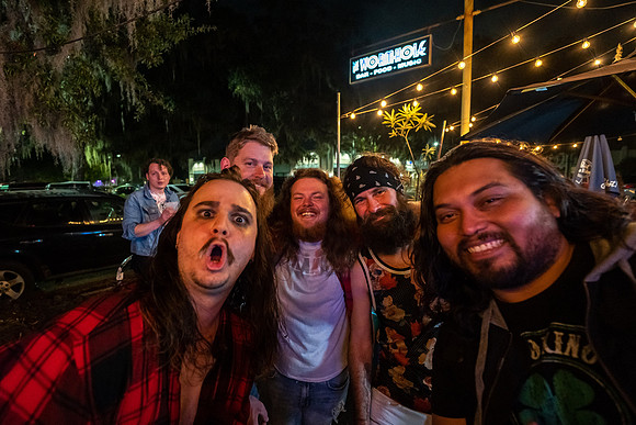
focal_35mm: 16
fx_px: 280
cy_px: 213
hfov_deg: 97.1
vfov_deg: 74.4
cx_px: 289
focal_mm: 14
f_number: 2.8
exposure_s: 1/80
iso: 3200
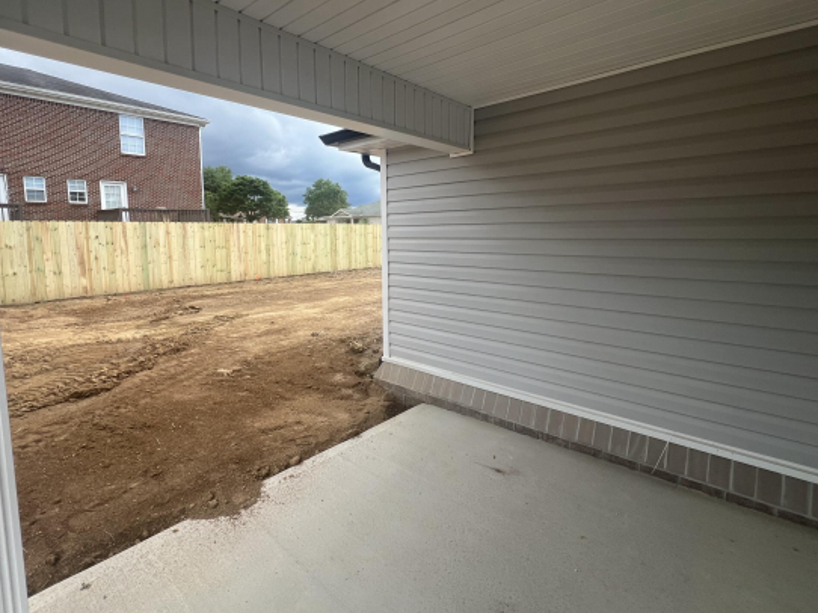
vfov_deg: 77.8
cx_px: 393
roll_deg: +1.2
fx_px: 378
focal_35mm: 16
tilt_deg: -4.8
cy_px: 270
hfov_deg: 94.5
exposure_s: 1/536
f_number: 1.8
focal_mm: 1.57
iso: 32
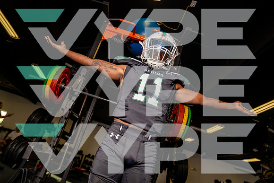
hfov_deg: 65.5
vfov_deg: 46.4
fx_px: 213
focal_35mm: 28
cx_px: 137
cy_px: 92
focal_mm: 28
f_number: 4.5
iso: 320
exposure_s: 1/500
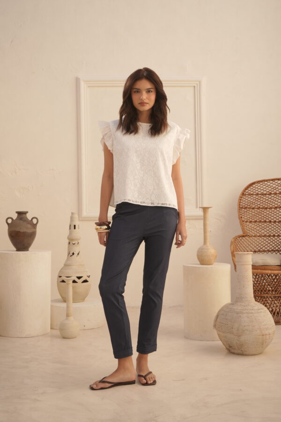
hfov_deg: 27.0
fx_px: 585
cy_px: 211
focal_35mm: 50
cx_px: 140
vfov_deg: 39.6
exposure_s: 1/125
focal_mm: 50
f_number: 9
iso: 200
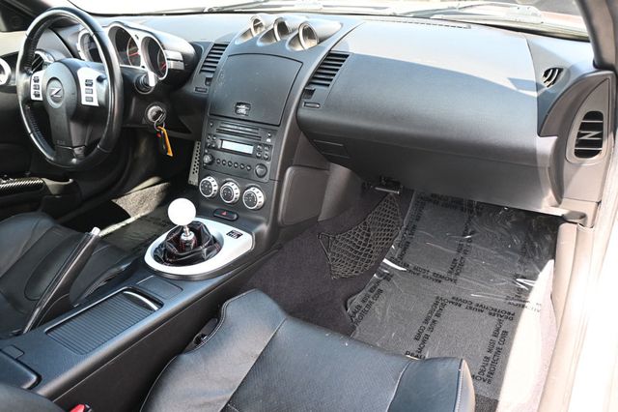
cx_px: 309
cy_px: 206
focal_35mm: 31
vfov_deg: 42.6
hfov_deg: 60.7
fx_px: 528
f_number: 3.8
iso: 1000
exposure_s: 1/125
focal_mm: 20.5
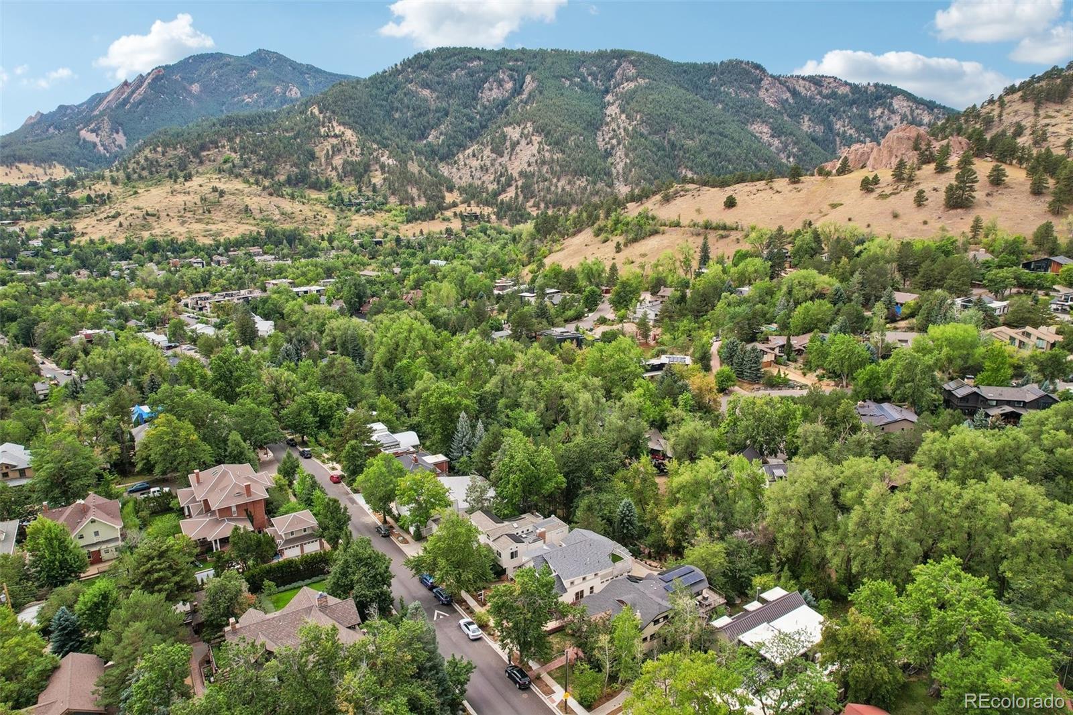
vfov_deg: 57.2
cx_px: 536
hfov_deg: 78.6
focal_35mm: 22
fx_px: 656
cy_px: 358
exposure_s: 1/240
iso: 100
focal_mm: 8.4
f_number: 2.8
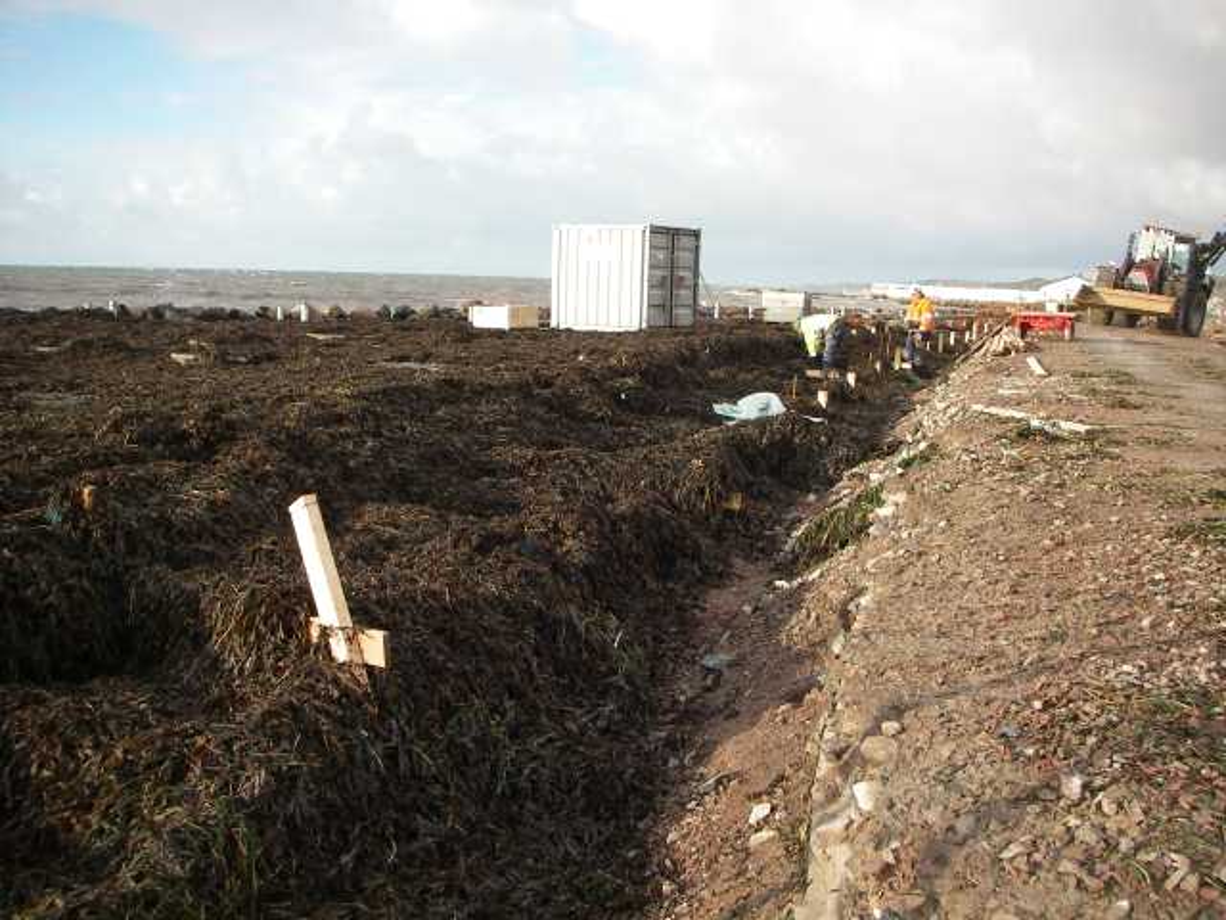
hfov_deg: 49.0
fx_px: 1346
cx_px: 613
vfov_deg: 37.7
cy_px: 460
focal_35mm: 38
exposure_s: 1/320
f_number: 3.3
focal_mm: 6.3
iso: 64
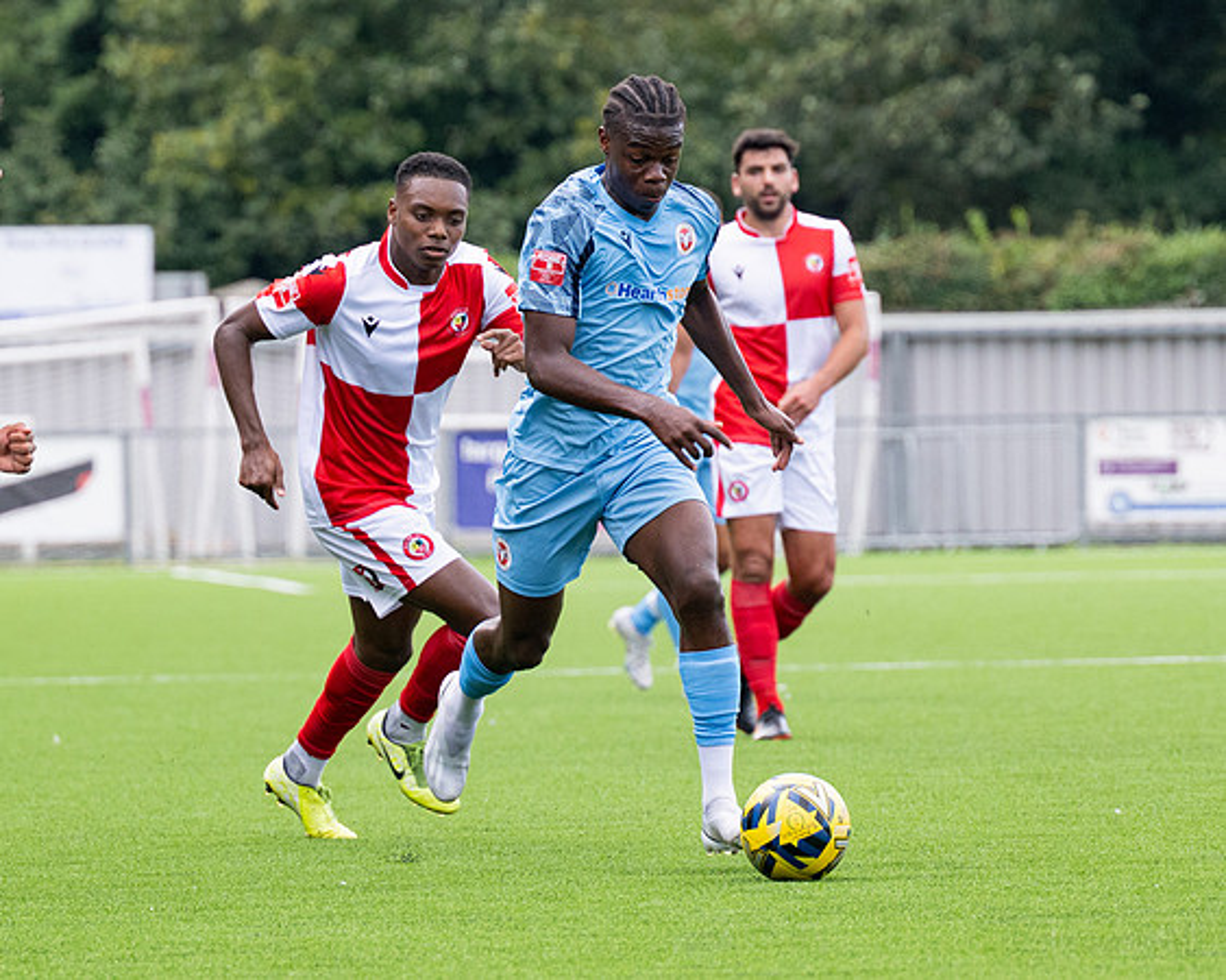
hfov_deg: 5.1
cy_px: 654
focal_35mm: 380
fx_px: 13786
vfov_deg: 4.1
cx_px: 381
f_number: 4
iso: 400
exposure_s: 1/1250
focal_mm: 160
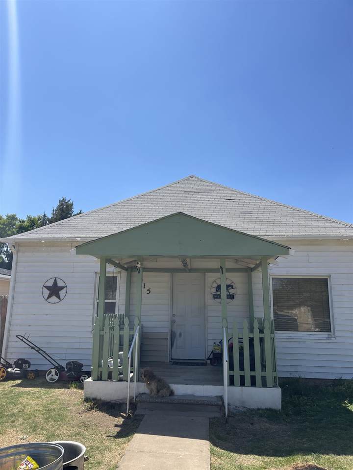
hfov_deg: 54.9
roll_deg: -1.2
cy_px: 235
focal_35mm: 25
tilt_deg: +11.3
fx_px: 340
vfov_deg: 69.4
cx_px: 176
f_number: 1.6
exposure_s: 1/3559
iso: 32
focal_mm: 5.1
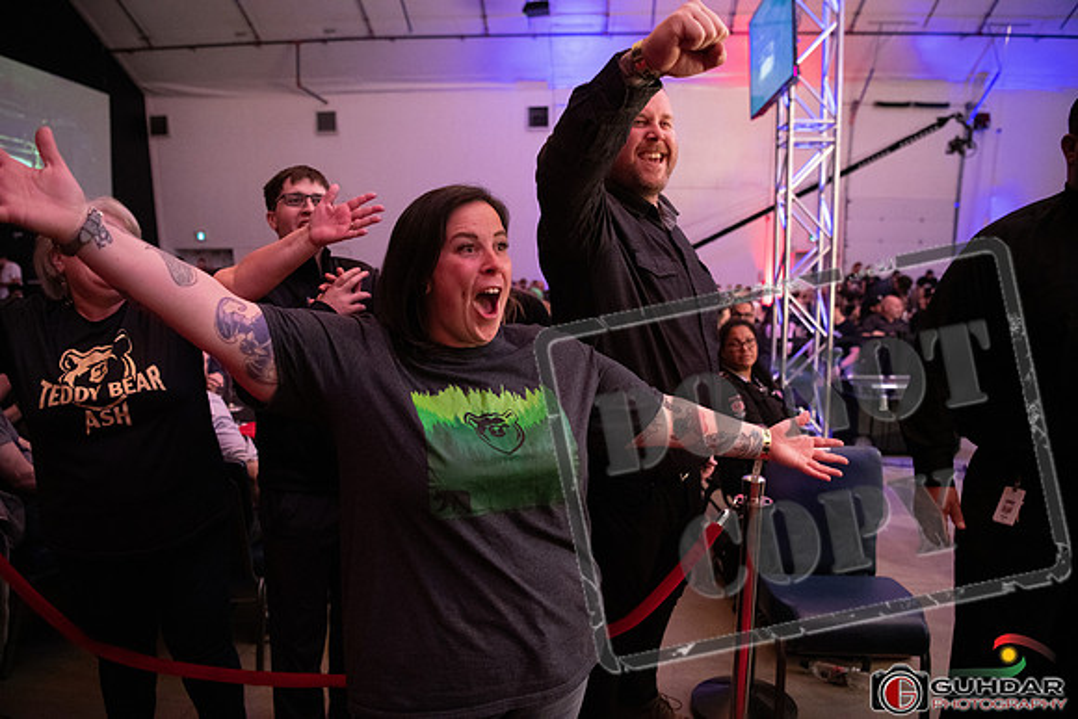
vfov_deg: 53.2
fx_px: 719
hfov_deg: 73.7
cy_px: 360
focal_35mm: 24
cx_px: 539
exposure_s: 1/320
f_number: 2.8
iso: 3200
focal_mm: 24
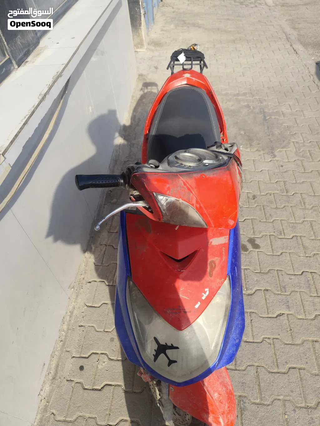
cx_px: 160
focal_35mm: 23
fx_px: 283
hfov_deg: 58.9
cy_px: 213
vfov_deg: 73.9
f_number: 1.65
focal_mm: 6.14
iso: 50
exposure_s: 1/552
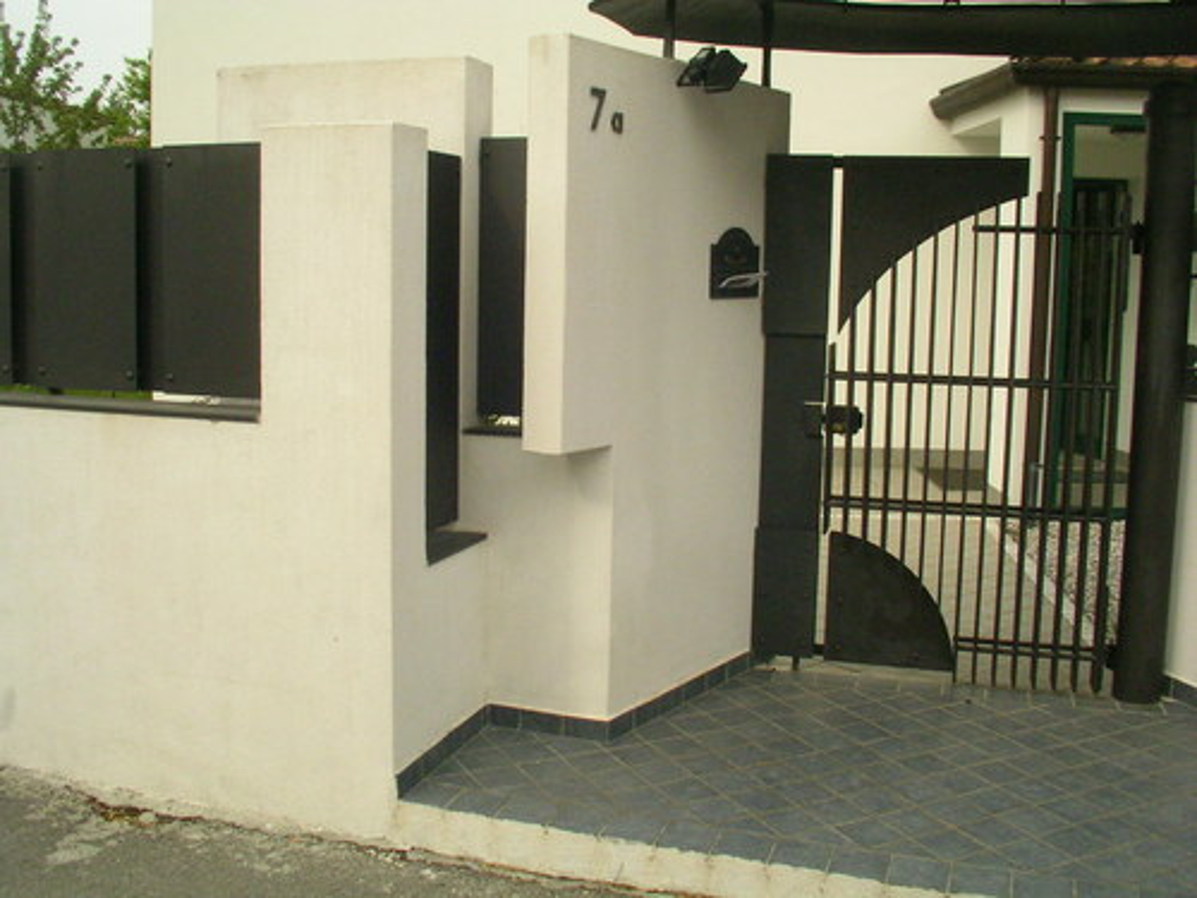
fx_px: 1279
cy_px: 449
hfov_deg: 50.1
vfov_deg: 38.7
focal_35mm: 37
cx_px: 598
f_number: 6.8
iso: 200
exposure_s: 1/392
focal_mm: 5.7
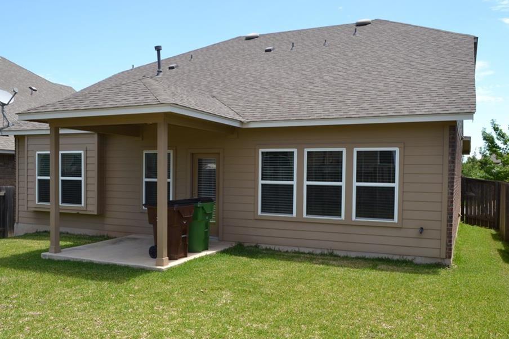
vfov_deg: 38.8
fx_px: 481
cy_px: 180
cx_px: 234
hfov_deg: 55.7
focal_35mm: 34
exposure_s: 1/200
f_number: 6.3
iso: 100
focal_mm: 20
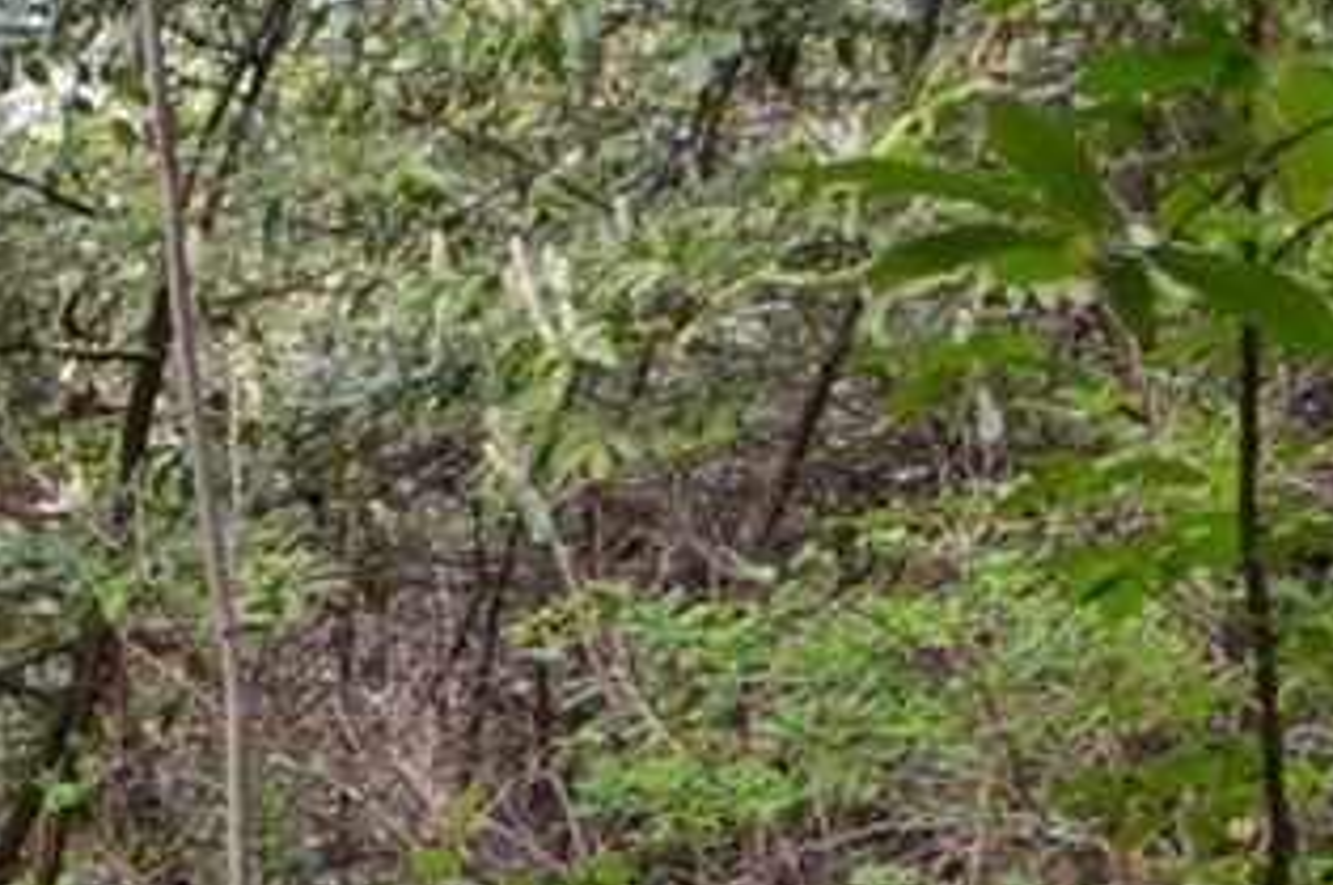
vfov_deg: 5.3
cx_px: -199
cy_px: 1205
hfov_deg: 7.9
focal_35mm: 259
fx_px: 9575
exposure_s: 1/125
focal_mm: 32
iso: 400
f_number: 5.6
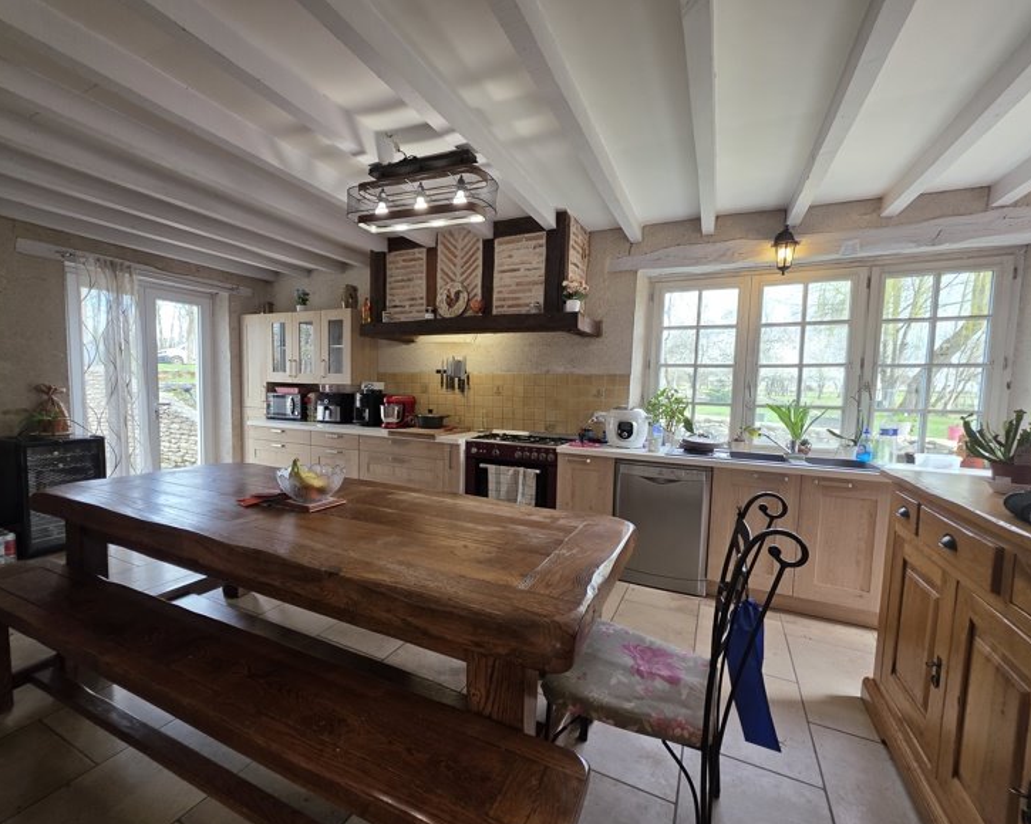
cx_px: 493
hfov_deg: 100.6
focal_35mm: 14
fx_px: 427
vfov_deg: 88.0
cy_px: 425
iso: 125
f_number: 1.9
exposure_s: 1/100
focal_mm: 2.2
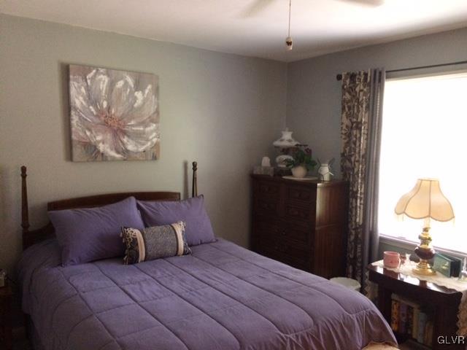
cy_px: 175
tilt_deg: -5.8
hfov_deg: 61.7
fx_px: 391
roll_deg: -0.2
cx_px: 234
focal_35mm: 29
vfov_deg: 48.2
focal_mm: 4.15
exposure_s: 1/30
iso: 200
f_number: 2.2
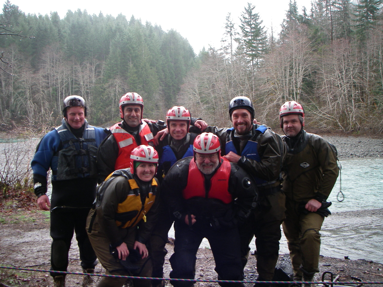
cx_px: 192
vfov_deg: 37.7
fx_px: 420
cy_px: 144
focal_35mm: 38
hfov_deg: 49.0
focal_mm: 6.3
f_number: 3.3
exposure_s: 1/50
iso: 100
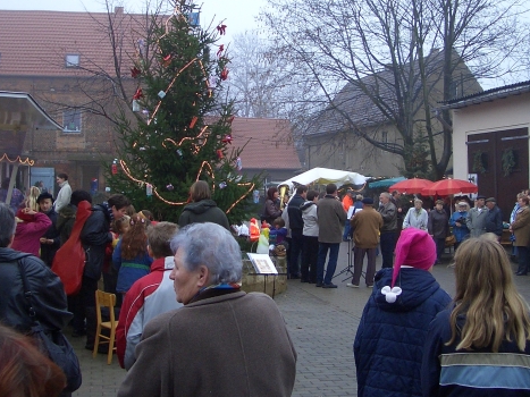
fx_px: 735
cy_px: 160
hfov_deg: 39.7
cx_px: 269
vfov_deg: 30.2
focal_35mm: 48
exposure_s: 1/80
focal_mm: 5.8
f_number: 2.6
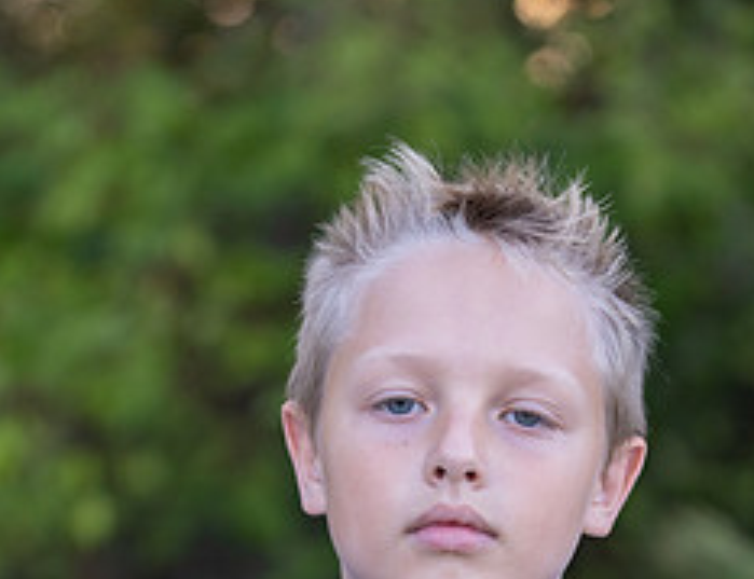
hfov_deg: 9.6
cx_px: 434
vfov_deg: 7.3
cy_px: 721
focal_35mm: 205
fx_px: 4505
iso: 400
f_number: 2.8
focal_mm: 70
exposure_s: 1/320
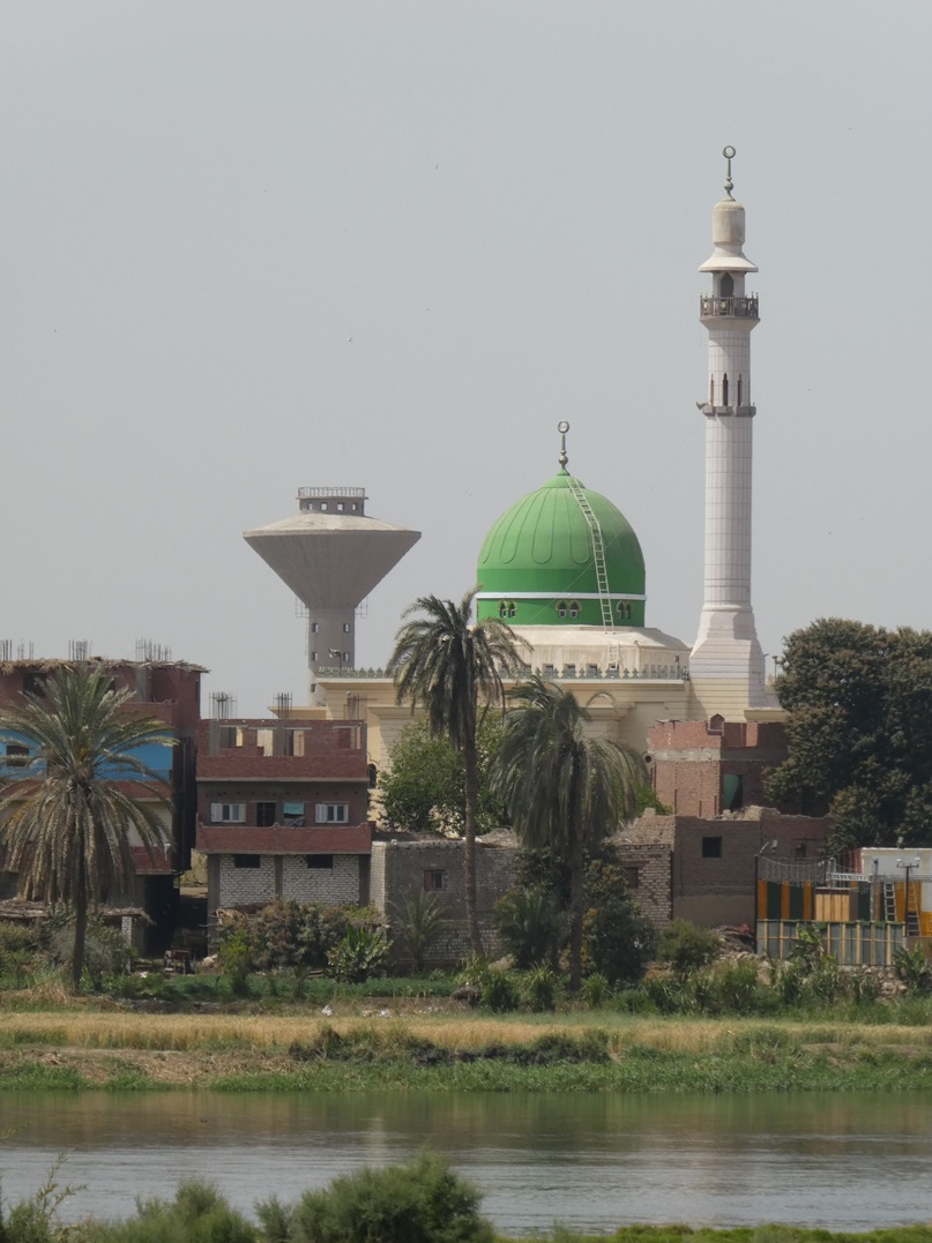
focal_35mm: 431
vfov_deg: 4.6
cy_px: 622
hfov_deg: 3.4
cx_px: 466
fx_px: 15482
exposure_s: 1/500
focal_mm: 77.3
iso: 80
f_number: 6
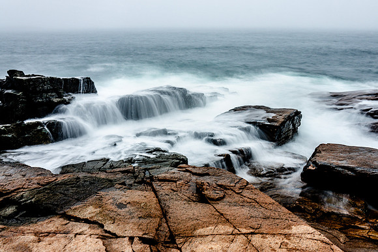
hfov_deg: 61.3
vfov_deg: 43.2
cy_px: 138
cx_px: 204
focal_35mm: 30
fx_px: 318
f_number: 8
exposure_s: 2.5
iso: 400
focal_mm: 26
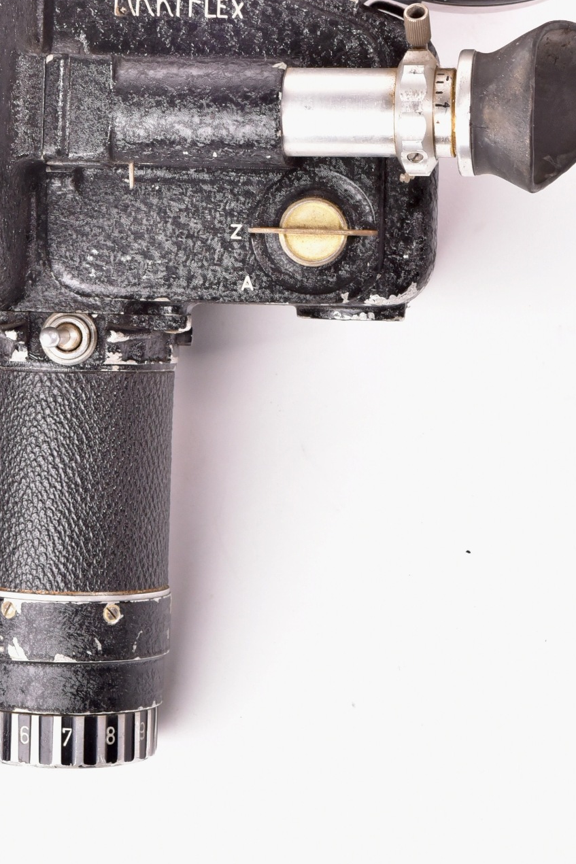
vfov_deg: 17.5
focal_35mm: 115
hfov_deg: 11.9
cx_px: 203
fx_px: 2761
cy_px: 90
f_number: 11
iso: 2000
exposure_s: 1/160
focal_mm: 60
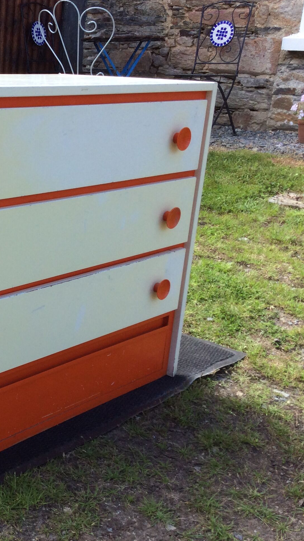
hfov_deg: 23.8
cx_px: -33
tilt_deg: -21.1
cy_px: 271
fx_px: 674
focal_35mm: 47
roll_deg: -0.9
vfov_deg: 43.7
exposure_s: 1/510
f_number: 2.4
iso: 32
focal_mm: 3.3
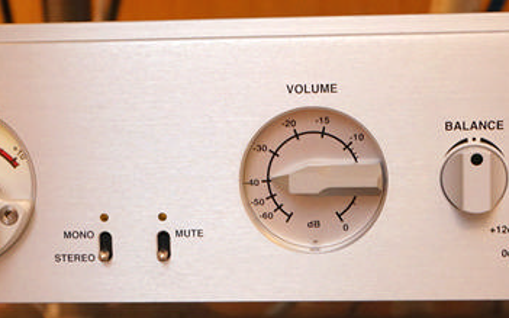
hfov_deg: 25.1
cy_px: 190
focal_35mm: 82
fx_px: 1141
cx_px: 287
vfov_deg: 15.8
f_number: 5.6
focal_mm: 21
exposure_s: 1/50
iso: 1600
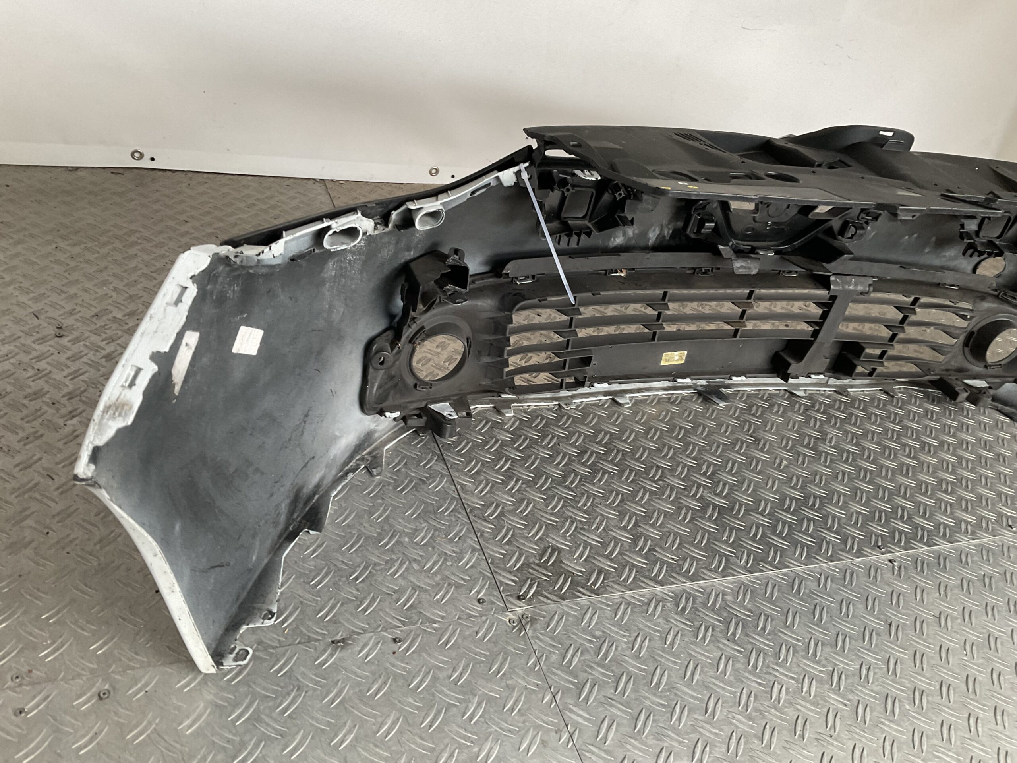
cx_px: 508
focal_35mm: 29
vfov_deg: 48.2
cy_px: 382
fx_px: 852
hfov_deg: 61.7
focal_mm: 3
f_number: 1.8
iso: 80
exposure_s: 1/50
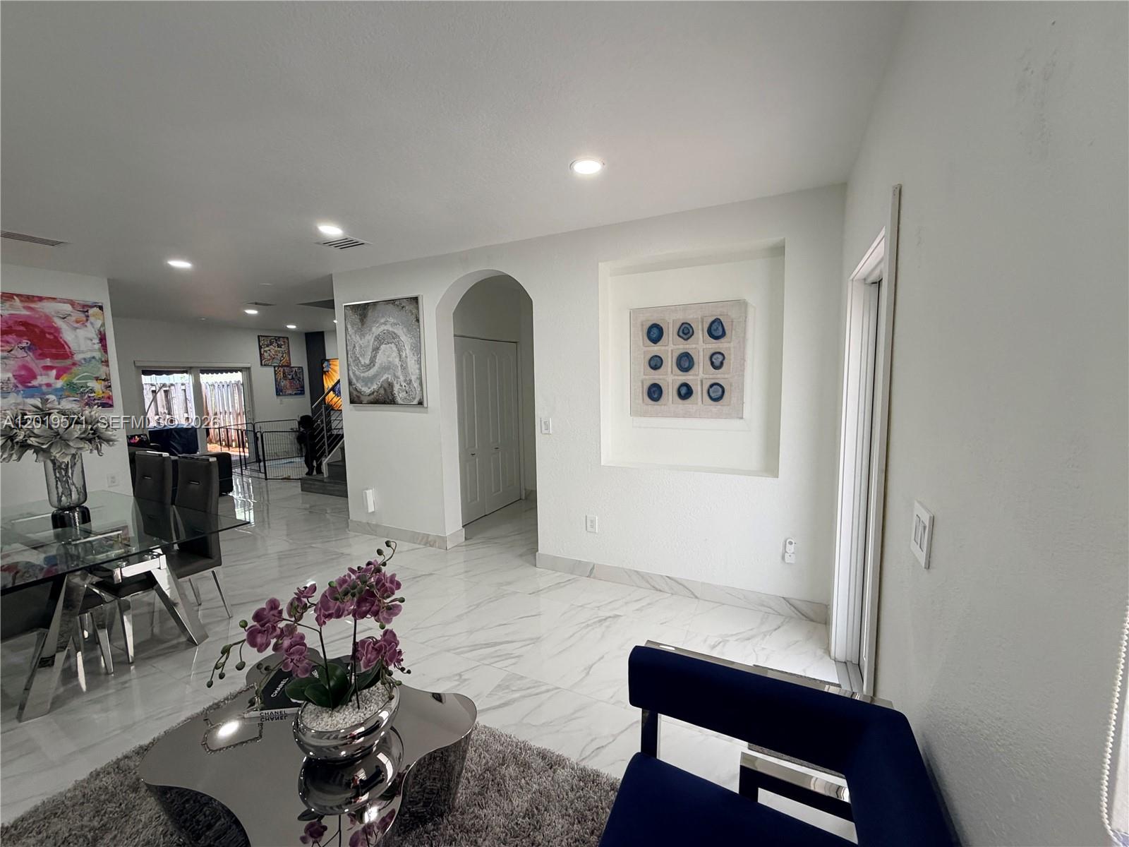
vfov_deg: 85.7
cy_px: 424
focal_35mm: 14
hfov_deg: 102.1
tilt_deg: -6.5
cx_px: 564
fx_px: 457
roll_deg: +1.5
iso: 200
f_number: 2.2
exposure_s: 1/120
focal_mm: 2.22
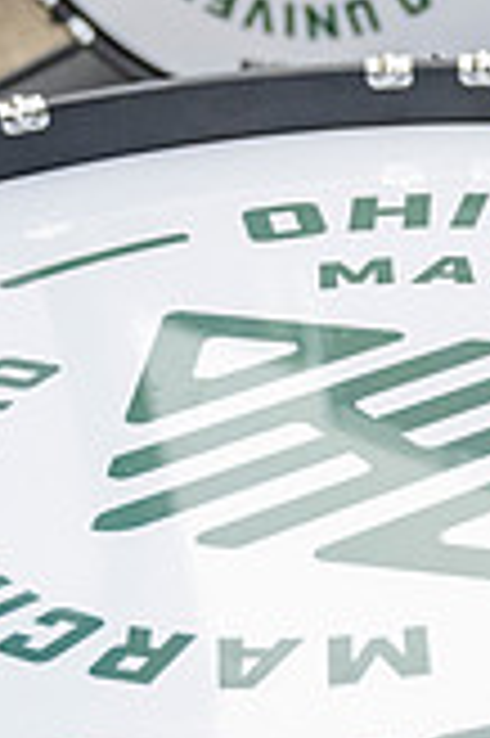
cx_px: 926
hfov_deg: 11.8
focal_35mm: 106
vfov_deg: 19.1
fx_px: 2169
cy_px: 578
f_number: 4
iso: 2000
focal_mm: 30
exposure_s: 1/4000
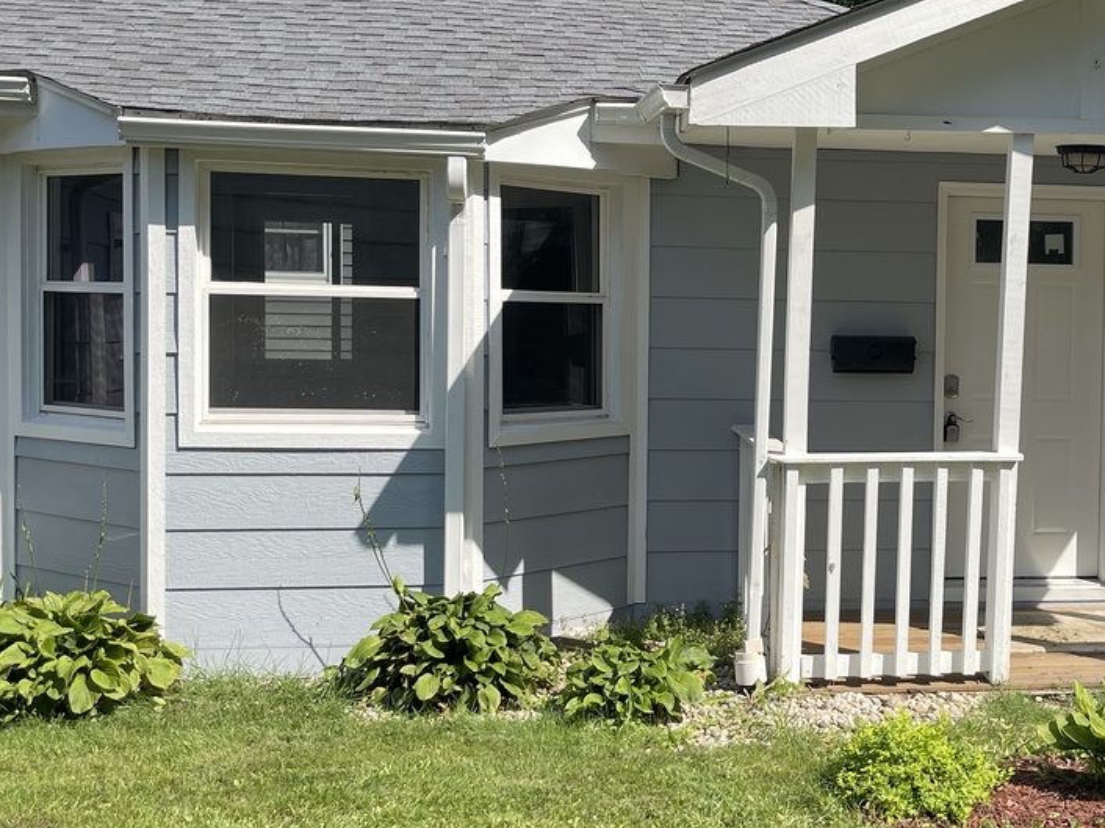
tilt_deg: -4.6
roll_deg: -1.0
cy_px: 405
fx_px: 1627
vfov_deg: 28.5
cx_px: 839
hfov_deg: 36.6
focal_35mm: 51
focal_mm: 5.1
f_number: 1.6
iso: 32
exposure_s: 1/2545
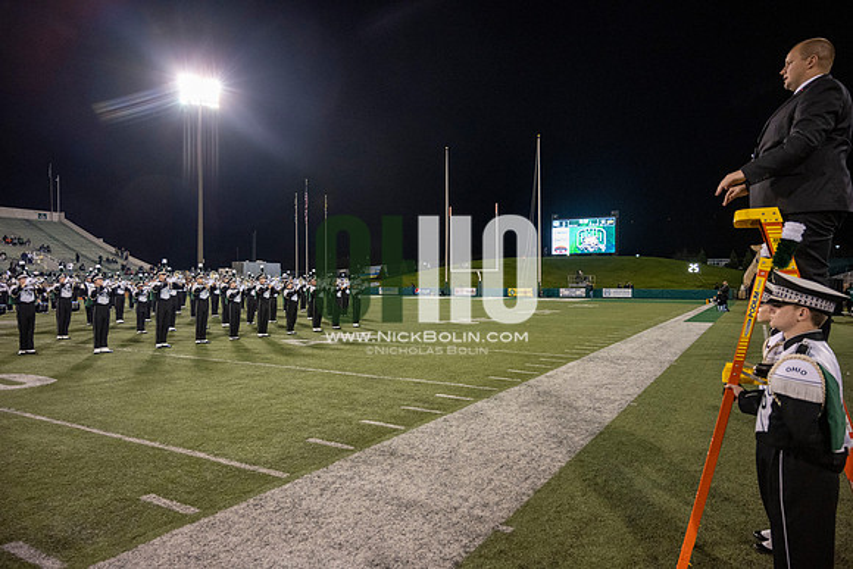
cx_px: 426
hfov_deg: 73.7
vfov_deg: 53.2
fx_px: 569
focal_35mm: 24
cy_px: 284
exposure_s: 1/500
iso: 2000
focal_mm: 24
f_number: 4
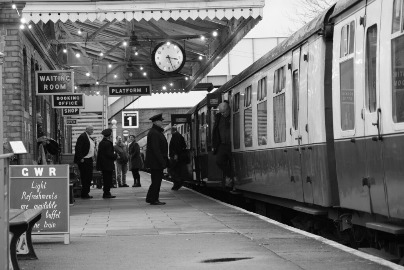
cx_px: 202
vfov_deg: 14.0
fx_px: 1100
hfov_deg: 20.8
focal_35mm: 98
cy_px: 135
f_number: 4
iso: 800
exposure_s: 1/60
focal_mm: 65.2
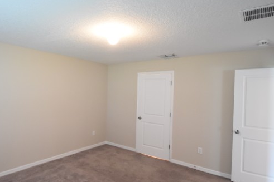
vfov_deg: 57.2
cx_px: 102
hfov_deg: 77.1
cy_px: 91
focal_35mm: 22
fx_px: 167
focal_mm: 10
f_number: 3.5
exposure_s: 1/60
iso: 2000
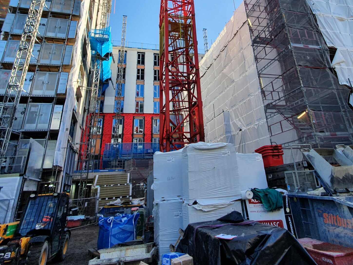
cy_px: 62
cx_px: 195
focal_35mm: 23
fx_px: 235
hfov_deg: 73.7
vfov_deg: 55.6
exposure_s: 1/475
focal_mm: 1.8
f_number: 2.2
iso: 50
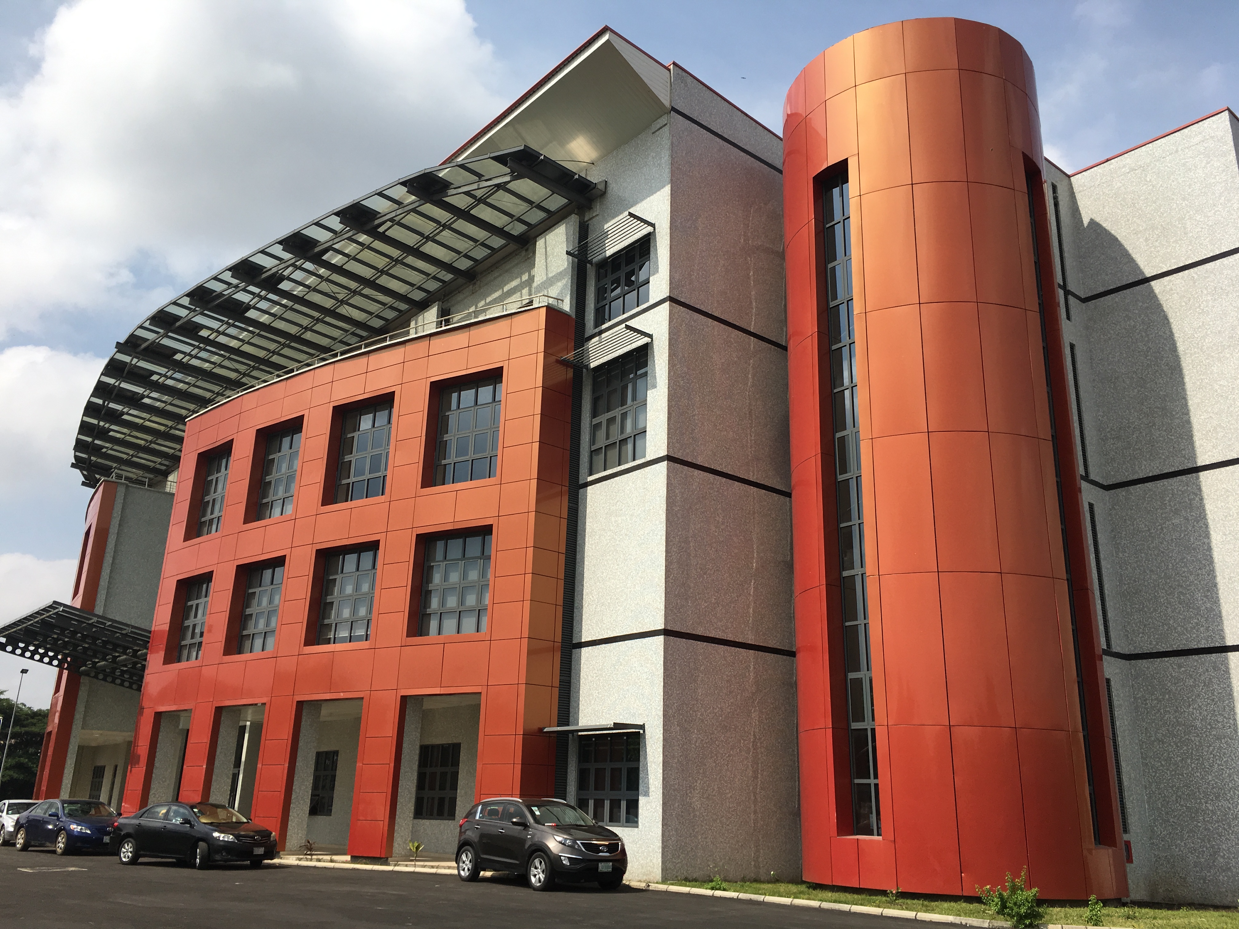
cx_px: 620
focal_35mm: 29
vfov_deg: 48.2
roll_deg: -2.6
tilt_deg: +19.0
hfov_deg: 61.7
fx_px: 1038
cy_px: 464
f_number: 2.2
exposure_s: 1/2137
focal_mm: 4.15
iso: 25
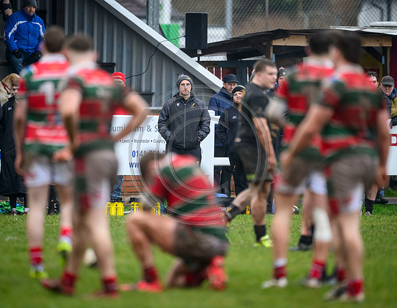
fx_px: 7219
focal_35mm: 622
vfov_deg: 2.4
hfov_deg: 3.2
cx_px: 192
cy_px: 154
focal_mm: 560
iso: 3200
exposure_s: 1/1250
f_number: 4
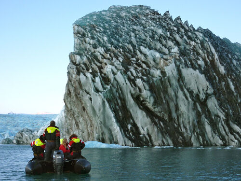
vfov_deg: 28.0
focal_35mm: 52
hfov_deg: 36.8
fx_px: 362
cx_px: 120
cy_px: 90
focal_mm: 8.5
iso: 80
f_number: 3.8
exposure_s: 1/60
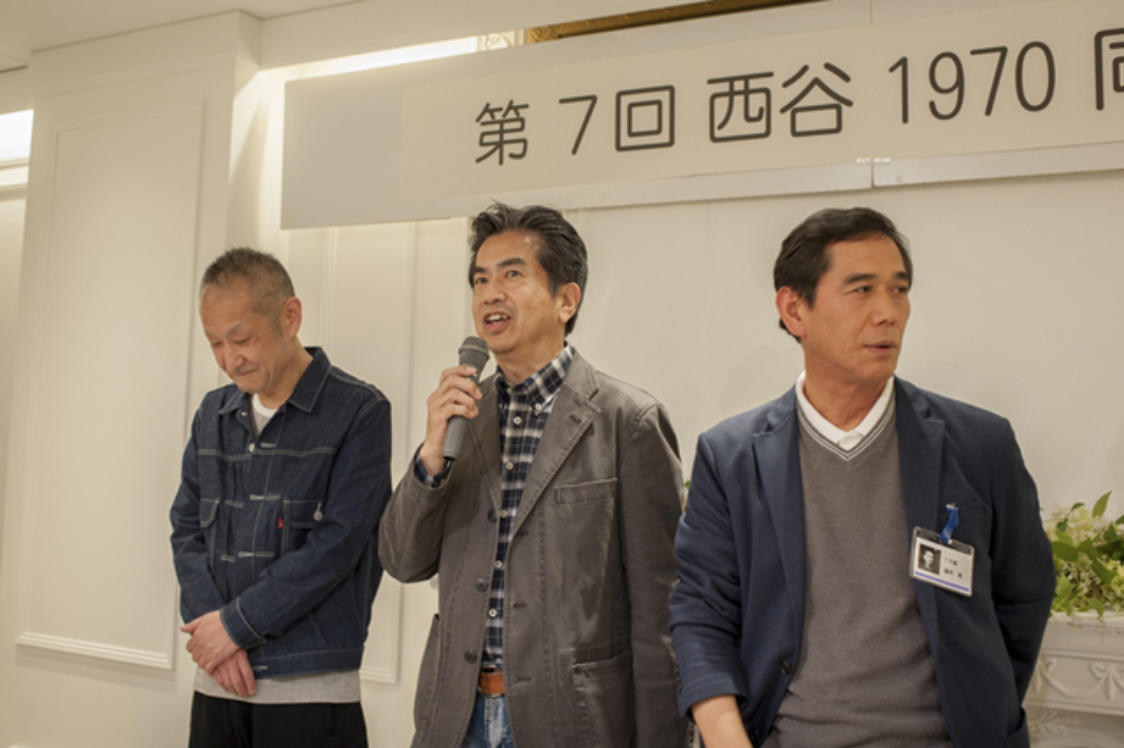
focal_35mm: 35
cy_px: 374
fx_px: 1092
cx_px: 562
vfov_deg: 37.8
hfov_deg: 54.5
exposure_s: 1/100
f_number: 5.6
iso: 1000
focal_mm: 35
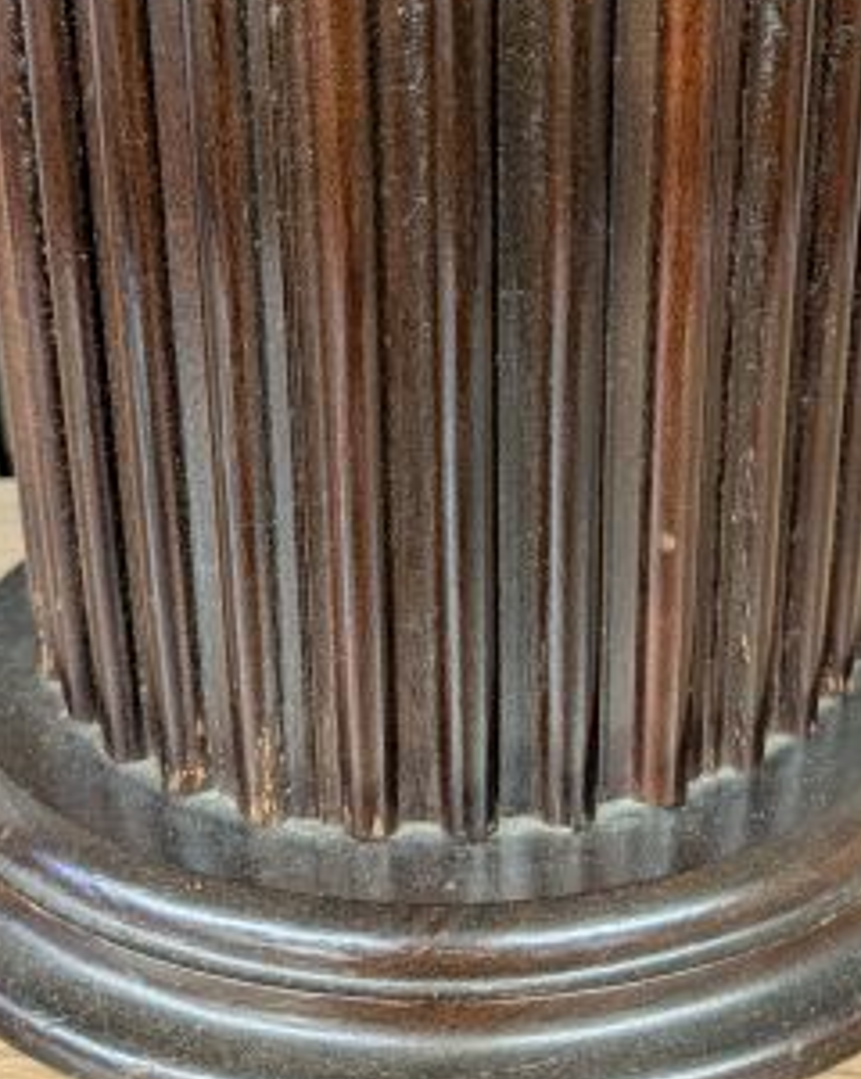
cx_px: 477
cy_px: 384
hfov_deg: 38.1
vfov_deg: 46.3
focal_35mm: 39
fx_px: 1245
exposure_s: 1/60
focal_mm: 6.9
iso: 972
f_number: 1.68
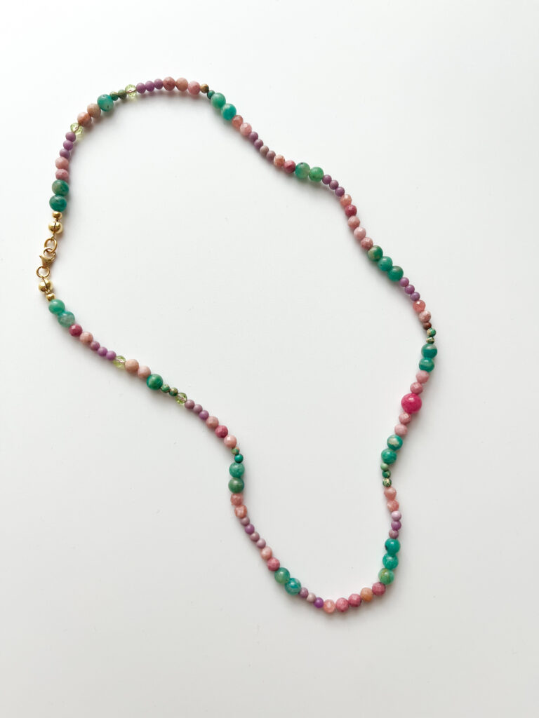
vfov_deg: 67.3
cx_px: 270
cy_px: 359
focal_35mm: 26
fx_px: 540
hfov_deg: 53.1
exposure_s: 1/120
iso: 50
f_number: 1.6
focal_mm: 5.1
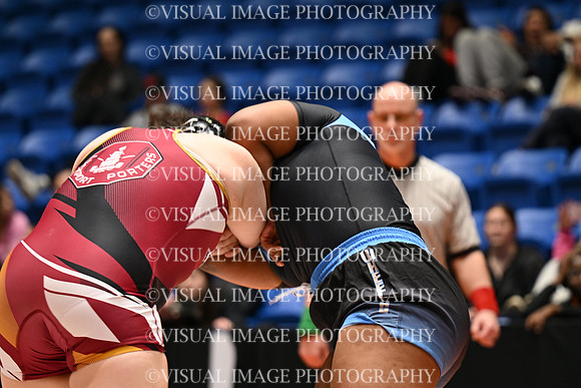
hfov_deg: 11.0
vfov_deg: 7.3
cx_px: 290
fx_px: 3019
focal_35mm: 187
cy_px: 194
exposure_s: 1/120
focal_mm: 125
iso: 500
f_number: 2.8
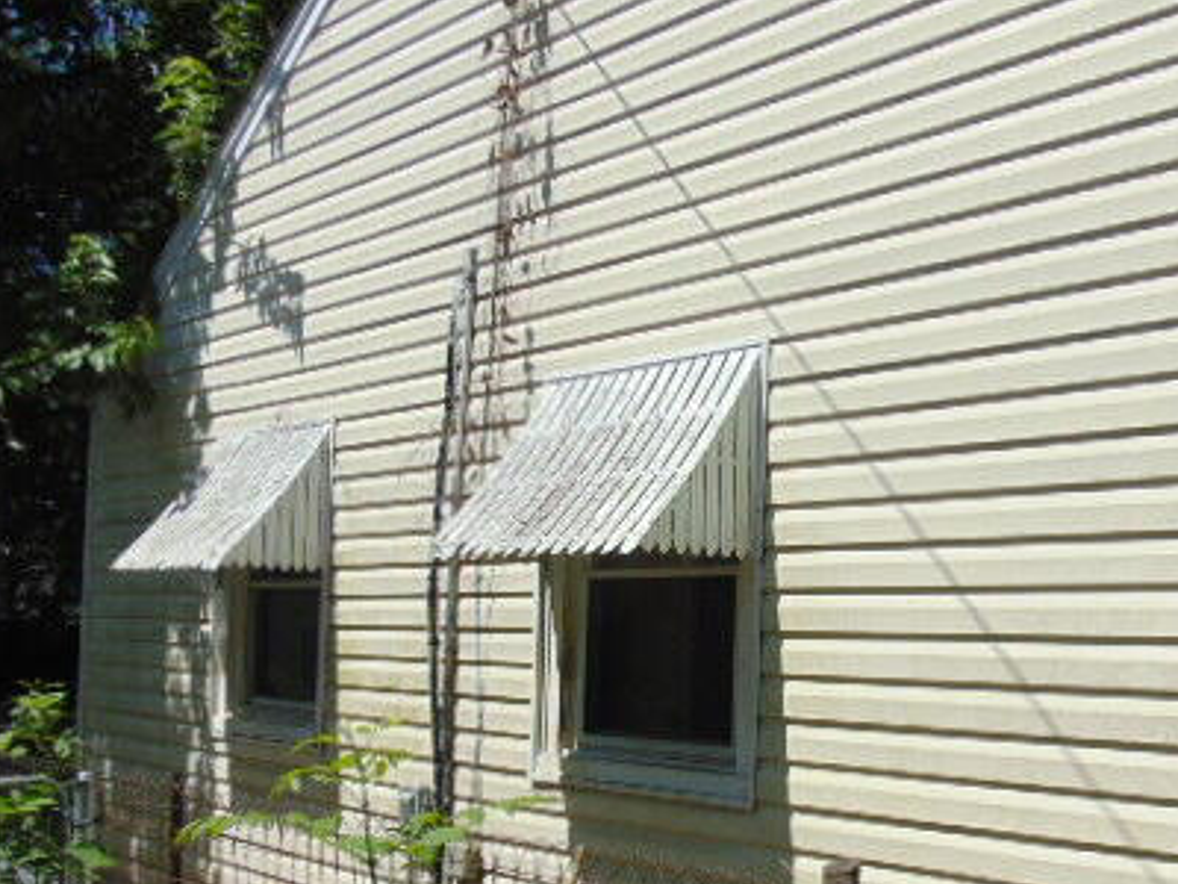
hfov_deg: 46.7
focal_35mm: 40
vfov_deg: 35.4
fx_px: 1361
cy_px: 631
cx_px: 671
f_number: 7.7
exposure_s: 1/320
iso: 80
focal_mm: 4.5
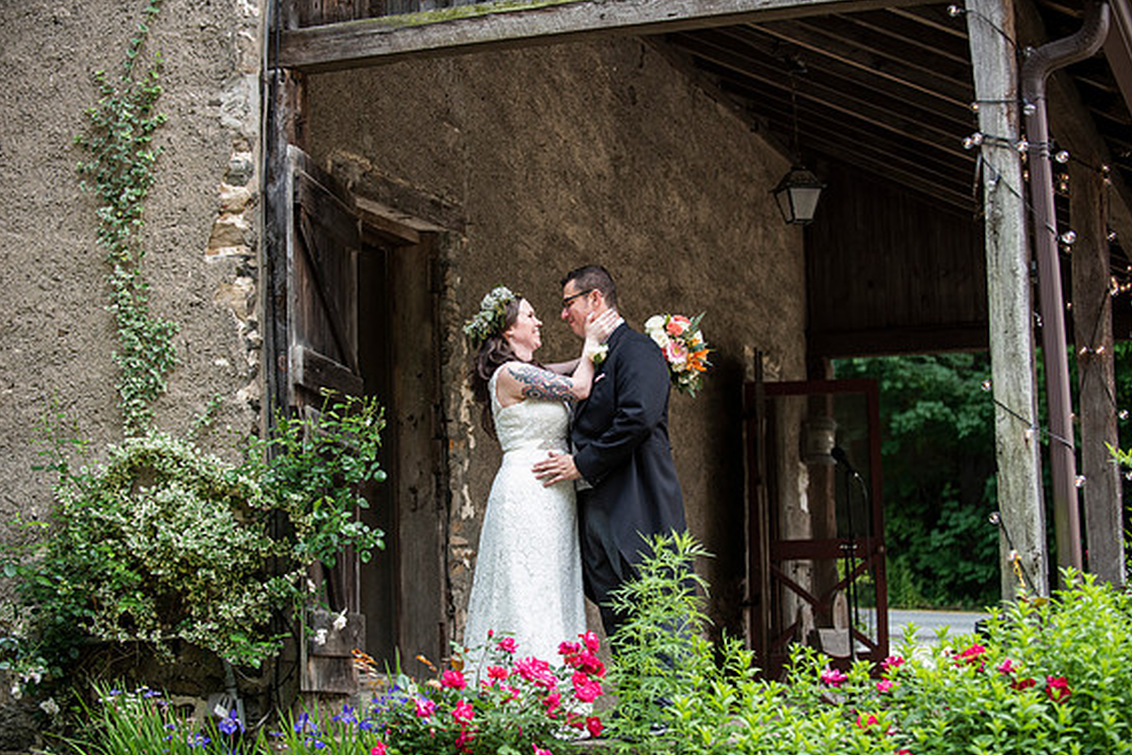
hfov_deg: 28.1
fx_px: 2264
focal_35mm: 72
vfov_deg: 18.9
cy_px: 379
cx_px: 564
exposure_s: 1/1600
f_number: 2.8
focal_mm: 70
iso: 640
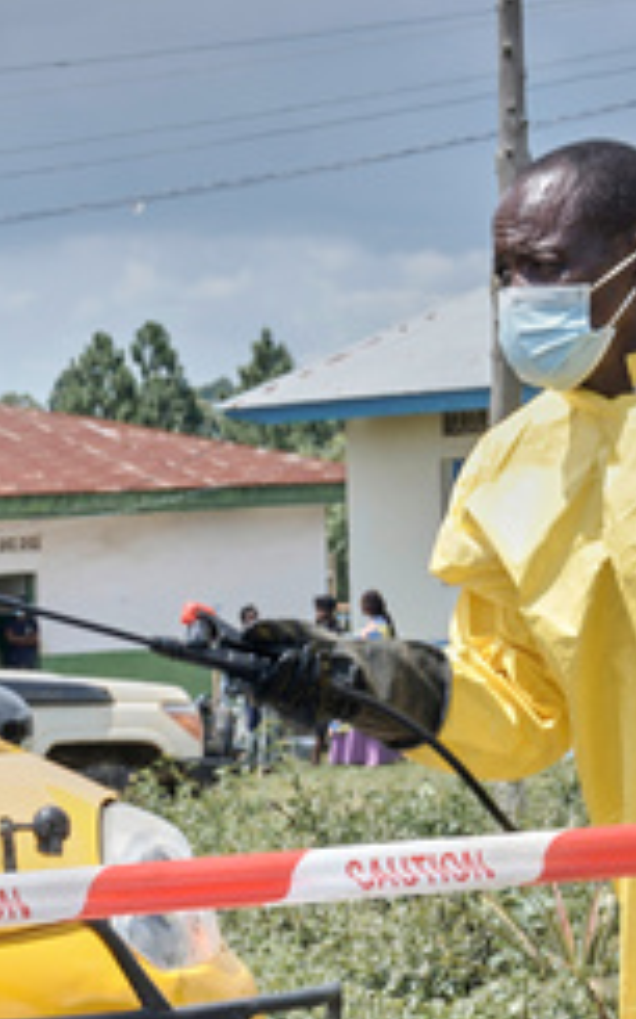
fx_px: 4717
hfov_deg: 7.6
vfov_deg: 12.3
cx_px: -279
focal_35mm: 170
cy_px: 873
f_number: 7.1
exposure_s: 1/250
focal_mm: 40
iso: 125
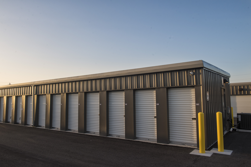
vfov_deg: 46.4
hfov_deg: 65.5
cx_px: 126
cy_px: 84
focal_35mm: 28
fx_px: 195
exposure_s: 1/250
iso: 500
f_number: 9
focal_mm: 28
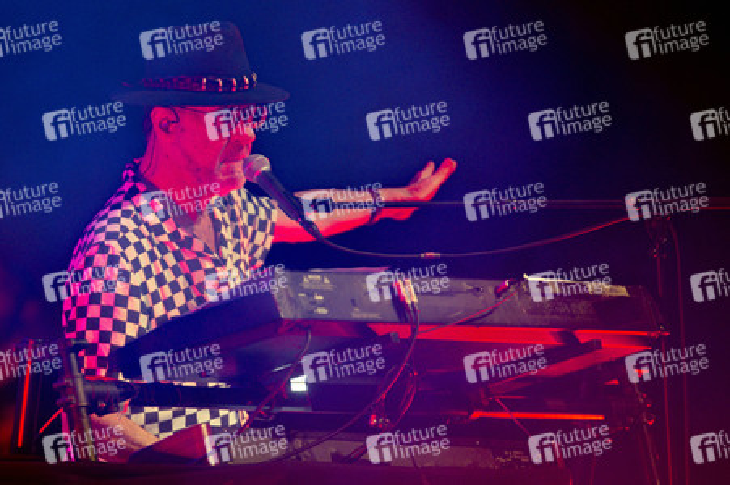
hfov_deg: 6.9
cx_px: 365
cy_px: 242
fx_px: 6079
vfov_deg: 4.6
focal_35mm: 300
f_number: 2.8
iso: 1600
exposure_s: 1/125
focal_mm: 300
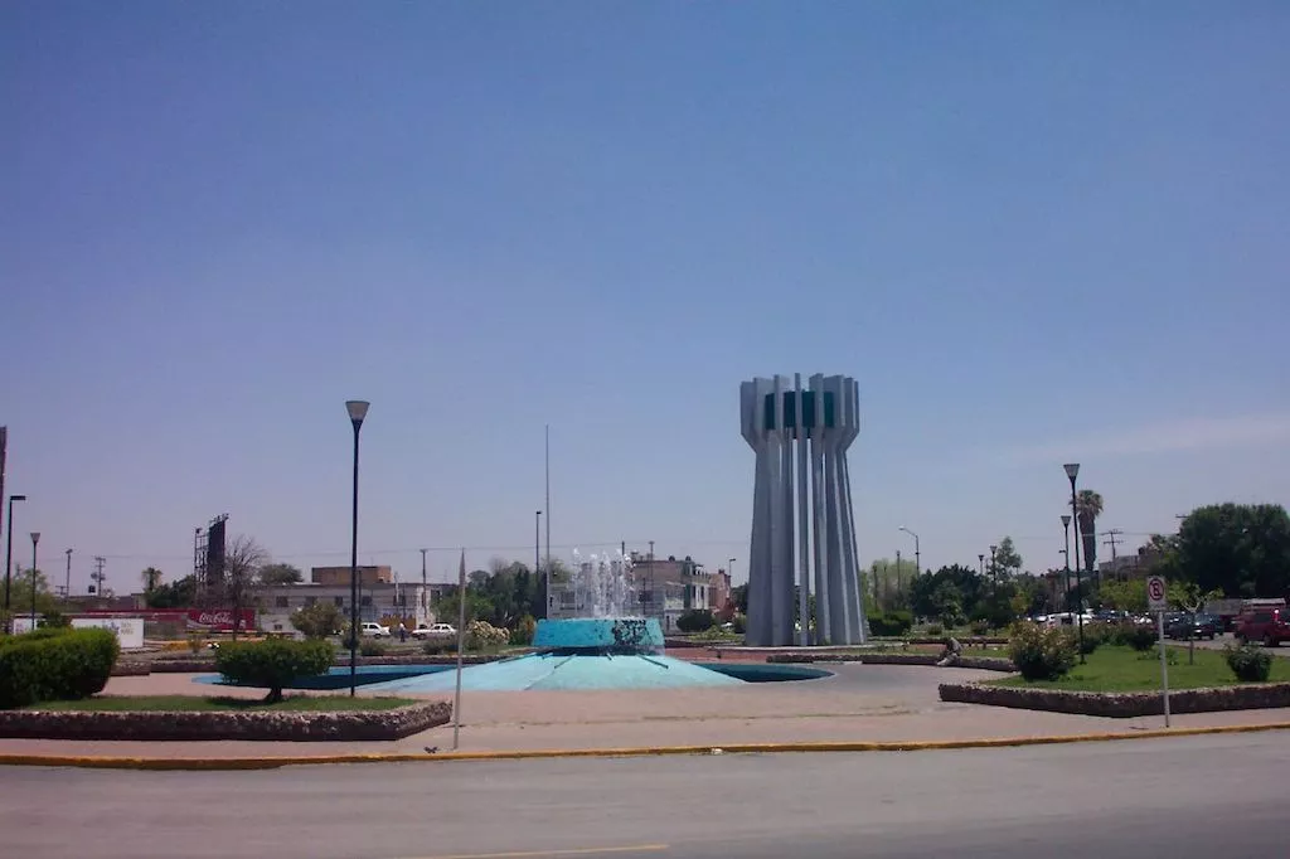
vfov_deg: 37.8
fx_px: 1254
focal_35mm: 35
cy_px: 430
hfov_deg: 54.4
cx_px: 645
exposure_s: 1/350
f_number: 9.5
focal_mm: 7.5
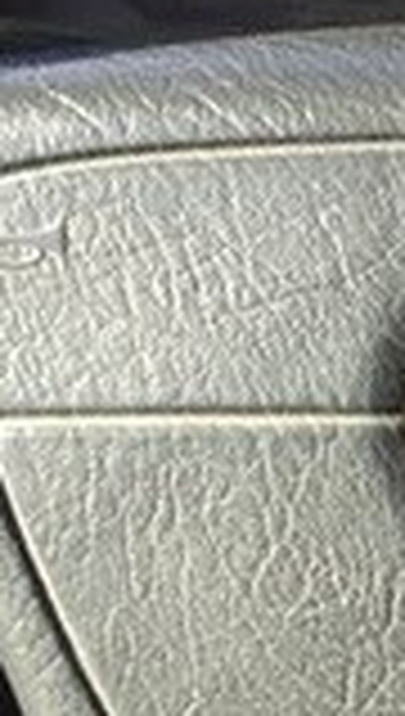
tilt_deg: -27.6
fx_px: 2489
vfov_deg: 16.4
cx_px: 1184
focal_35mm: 131
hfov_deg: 8.1
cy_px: 335
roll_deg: -3.1
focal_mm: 4.15
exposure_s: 1/100
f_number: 2.2
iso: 32
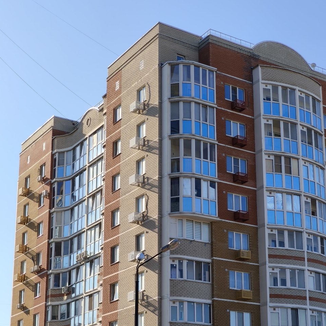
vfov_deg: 22.8
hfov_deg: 23.0
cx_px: 199
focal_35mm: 75
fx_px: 799
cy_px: 244
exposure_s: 1/681
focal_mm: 7.1
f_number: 1.9
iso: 50
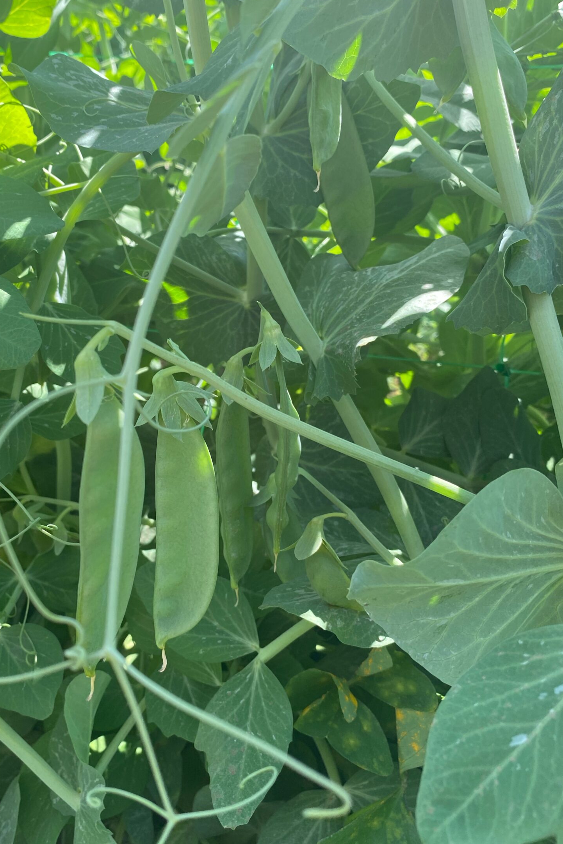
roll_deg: +5.2
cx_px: 238
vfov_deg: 58.7
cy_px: 413
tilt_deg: -23.1
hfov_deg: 41.0
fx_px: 751
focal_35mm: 32
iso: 32
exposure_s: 1/237
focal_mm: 4.25
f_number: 1.8
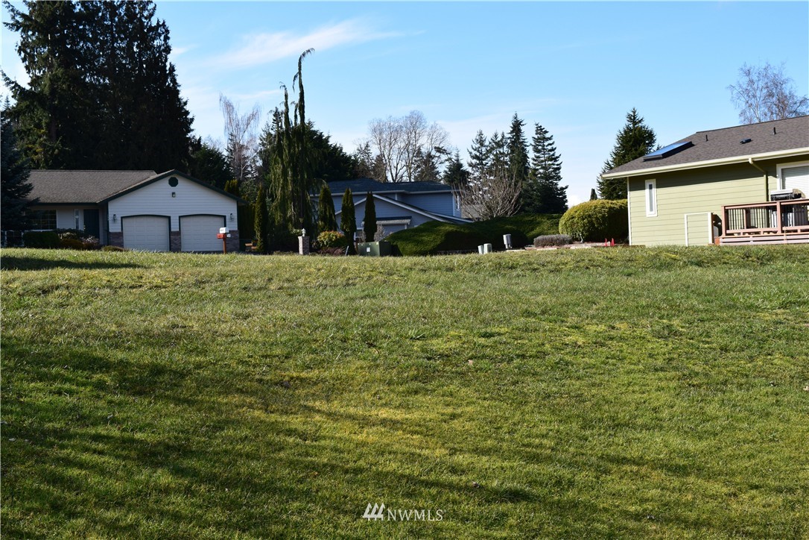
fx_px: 1146
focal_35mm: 51
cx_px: 404
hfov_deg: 38.9
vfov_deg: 26.5
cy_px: 270
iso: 400
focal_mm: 34
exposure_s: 1/400
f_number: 11
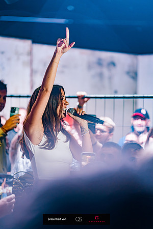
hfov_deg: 9.4
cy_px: 114
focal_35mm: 146
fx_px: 931
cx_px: 76
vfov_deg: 14.1
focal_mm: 146
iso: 800
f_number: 2.8
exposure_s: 1/160
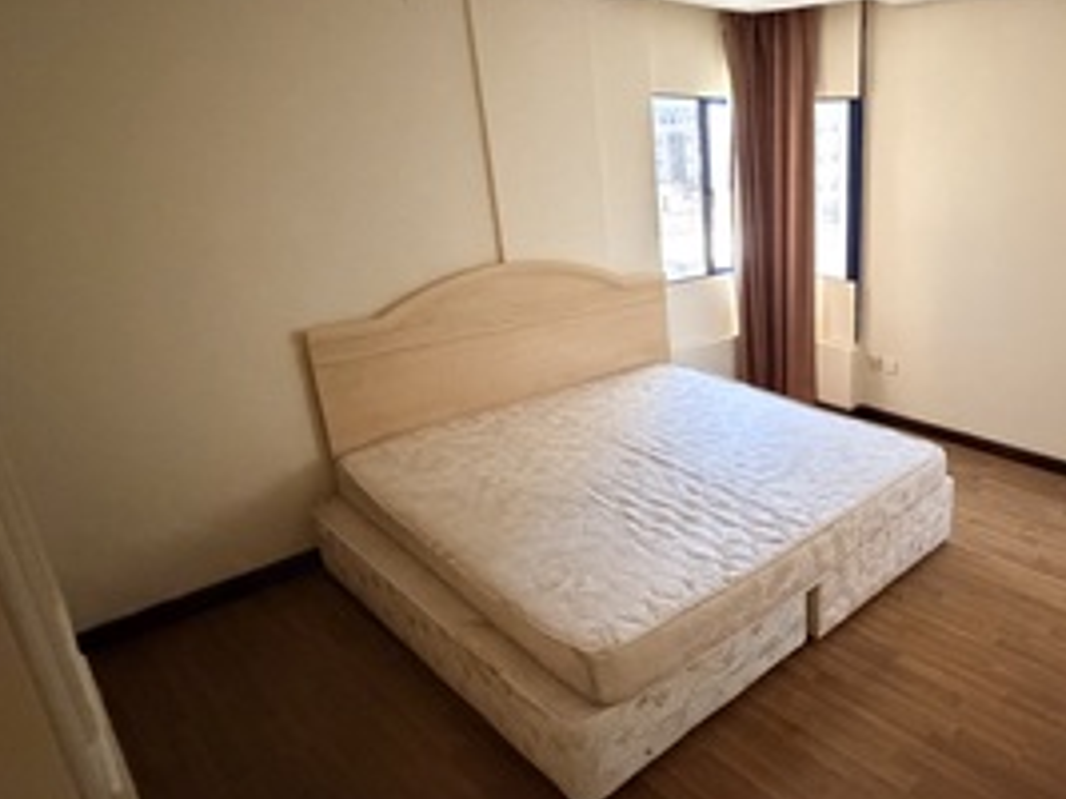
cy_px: 378
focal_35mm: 24
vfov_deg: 56.7
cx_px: 832
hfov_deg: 66.0
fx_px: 739
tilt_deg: -17.2
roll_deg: -0.1
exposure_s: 1/59
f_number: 2.2
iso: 1250
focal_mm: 2.22
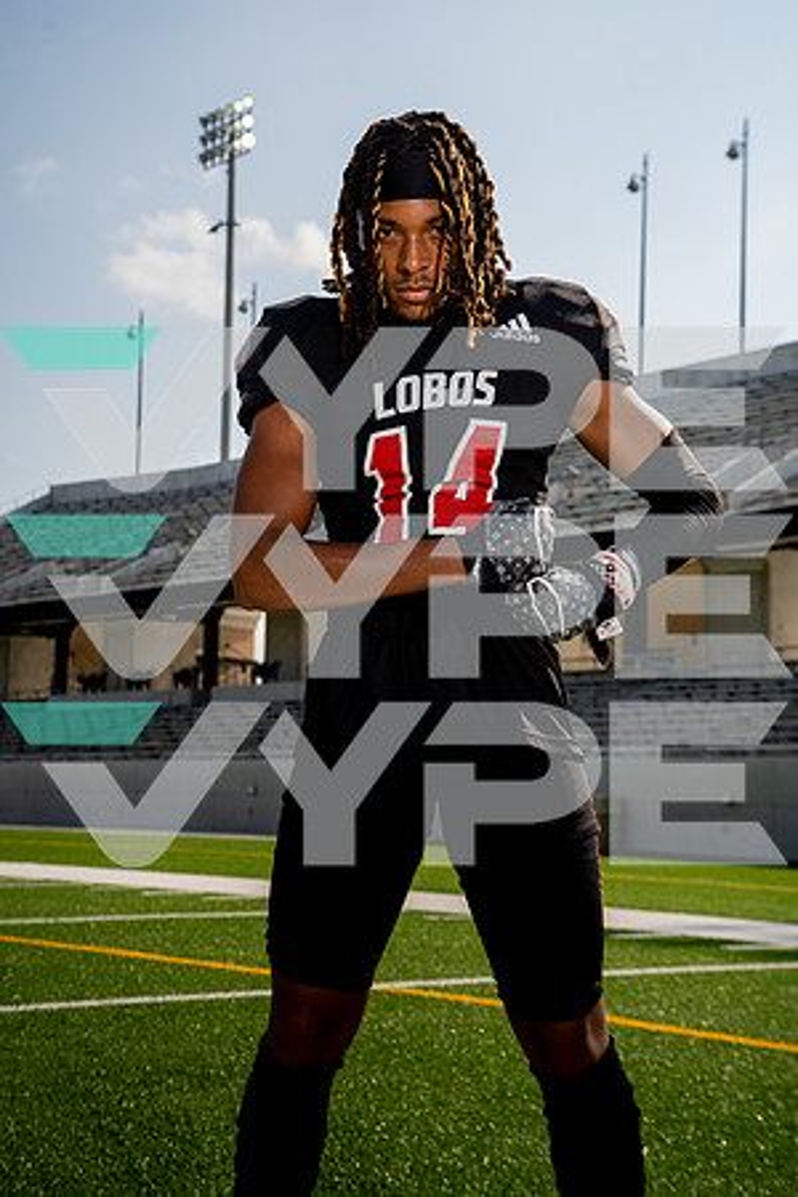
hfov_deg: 23.4
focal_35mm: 58
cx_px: 399
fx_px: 1928
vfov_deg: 34.5
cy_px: 598
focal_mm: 58
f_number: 7.1
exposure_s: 1/250
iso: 100
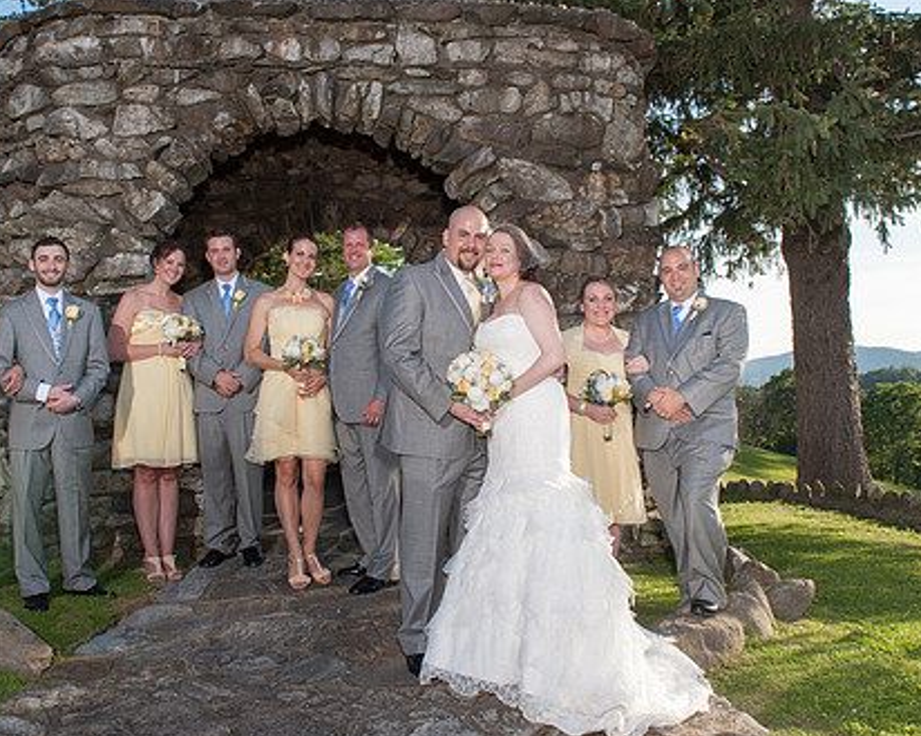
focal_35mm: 37
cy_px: 336
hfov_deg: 49.1
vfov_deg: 40.1
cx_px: 423
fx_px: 1008
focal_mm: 24
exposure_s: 1/200
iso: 200
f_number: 11
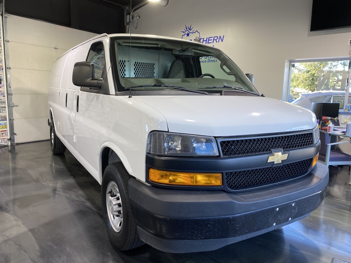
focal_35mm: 26
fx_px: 264
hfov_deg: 67.3
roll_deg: -1.1
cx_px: 176
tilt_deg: -8.0
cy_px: 132
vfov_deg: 53.0
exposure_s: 1/120
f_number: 1.8
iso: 80
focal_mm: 4.25
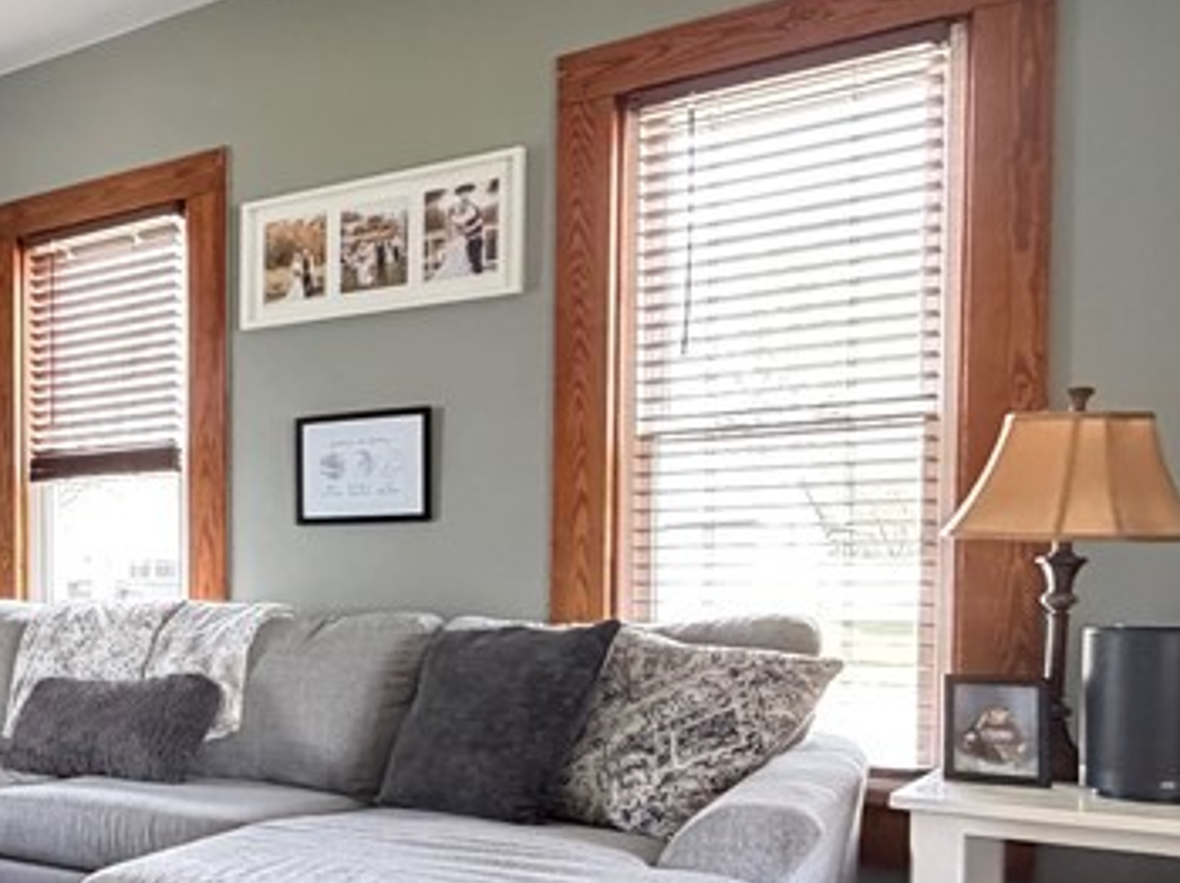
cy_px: 627
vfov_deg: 34.6
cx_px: -219
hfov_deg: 36.1
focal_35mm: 41
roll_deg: +0.9
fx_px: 1397
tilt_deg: -2.4
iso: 640
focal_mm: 2.22
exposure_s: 1/60
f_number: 2.2
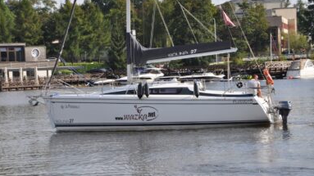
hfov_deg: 13.4
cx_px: 162
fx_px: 1340
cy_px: 79
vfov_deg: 7.5
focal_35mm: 161
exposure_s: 1/320
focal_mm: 98
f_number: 9
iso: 200
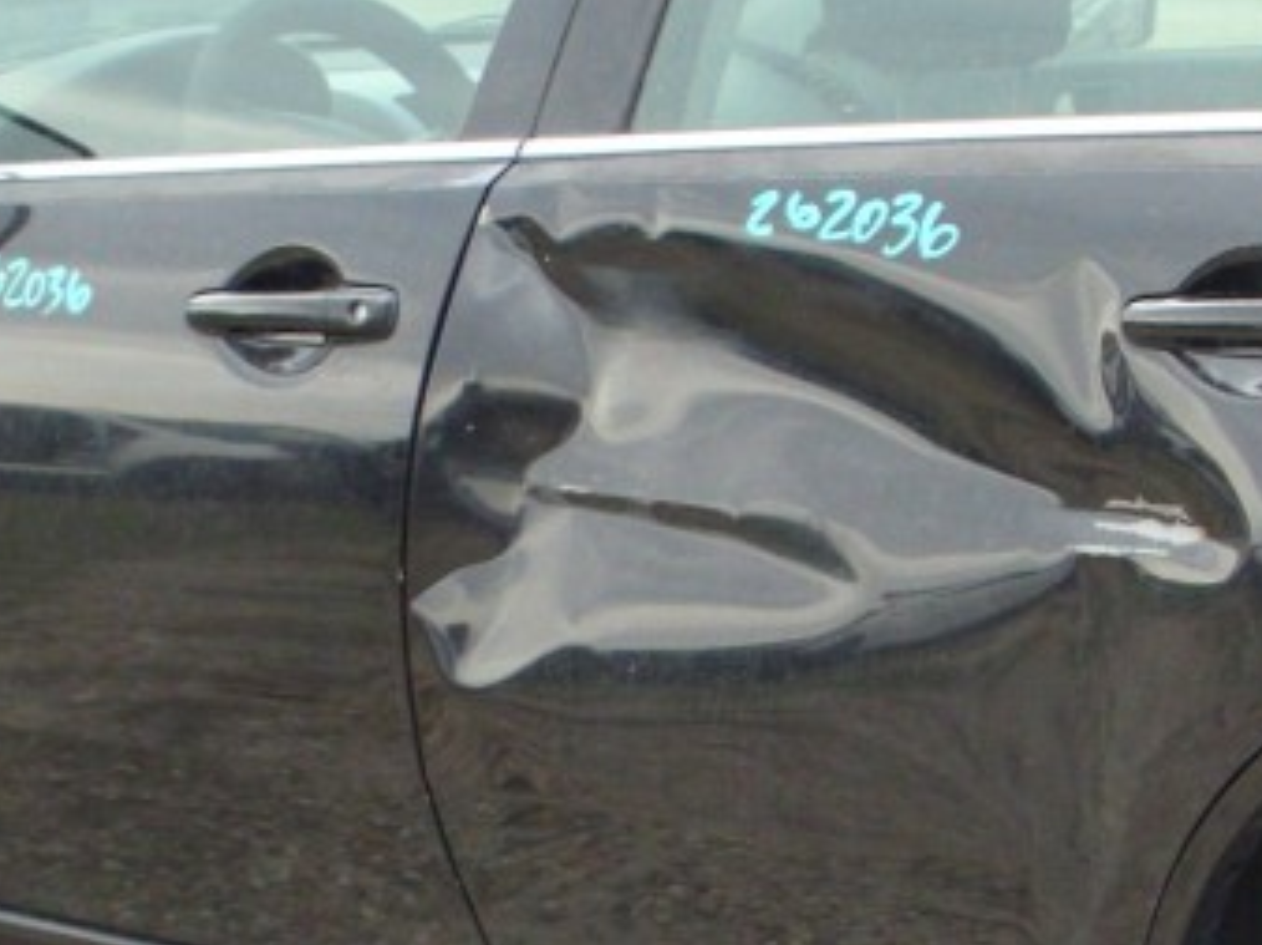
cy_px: 829
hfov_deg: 13.5
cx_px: 1374
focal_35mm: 144
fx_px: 5246
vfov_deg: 10.2
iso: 100
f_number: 2.9
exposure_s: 1/60
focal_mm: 6.3
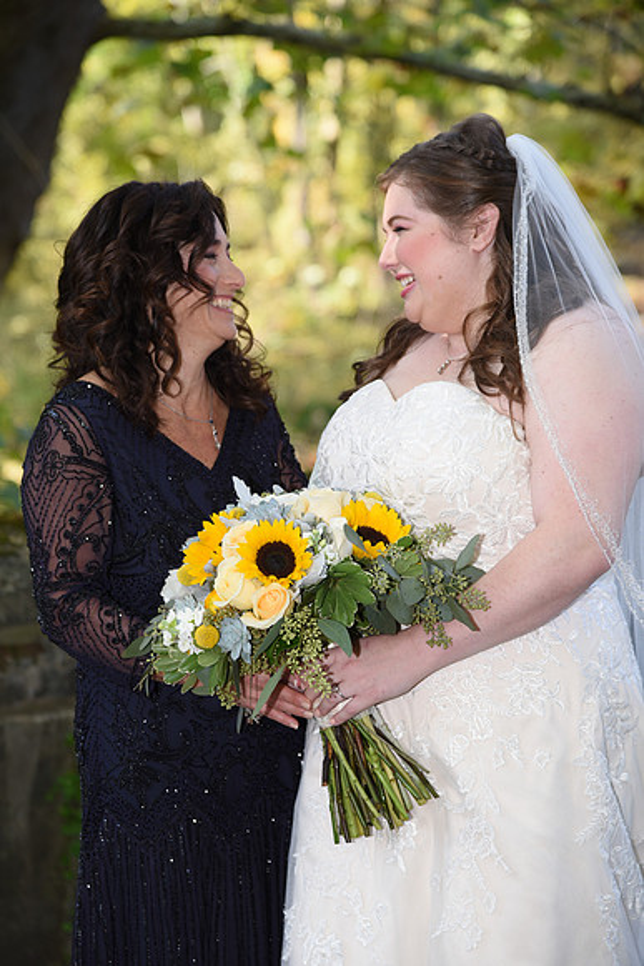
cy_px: 483
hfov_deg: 11.4
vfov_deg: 17.1
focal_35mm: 120
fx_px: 3218
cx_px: 322
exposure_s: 1/200
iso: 400
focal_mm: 120
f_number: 4.5
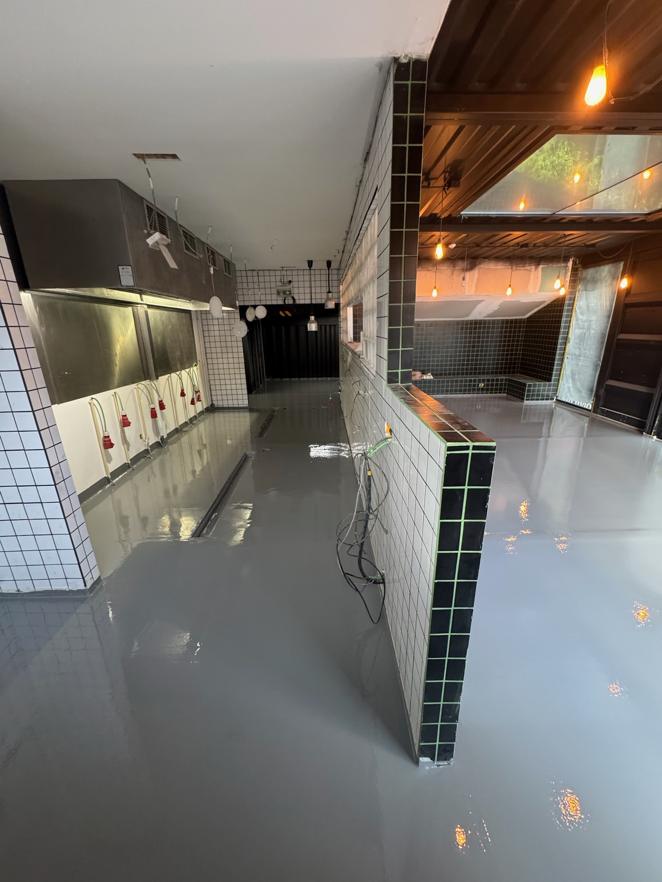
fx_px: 357
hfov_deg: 85.7
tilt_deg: -17.7
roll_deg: +1.2
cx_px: 331
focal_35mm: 14
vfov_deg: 102.1
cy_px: 441
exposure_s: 1/50
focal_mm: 2.22
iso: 320
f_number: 2.2
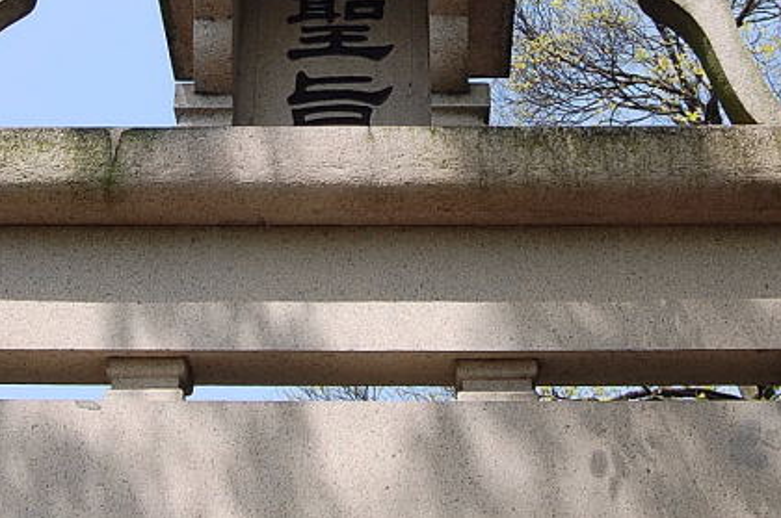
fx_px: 1734
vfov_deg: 16.7
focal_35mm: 80
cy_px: 28
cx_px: 353
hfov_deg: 25.4
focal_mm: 28
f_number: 8
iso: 200
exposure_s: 1/250
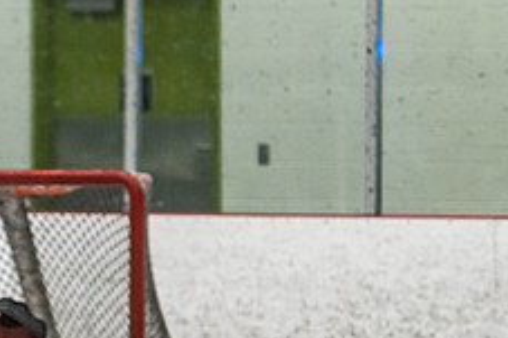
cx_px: -297
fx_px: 5922
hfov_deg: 4.9
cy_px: 429
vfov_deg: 3.3
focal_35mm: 420
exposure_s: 1/640
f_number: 2.8
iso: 1250
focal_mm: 116
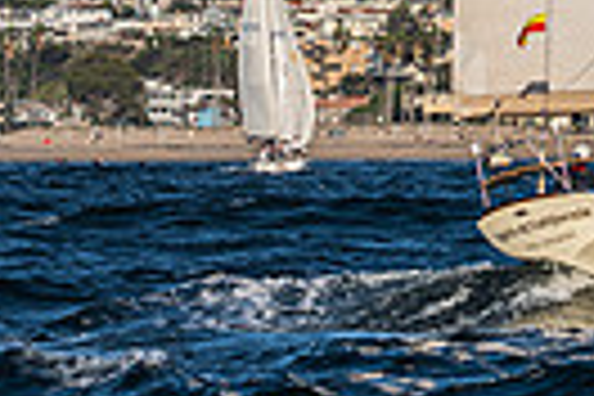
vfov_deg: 3.1
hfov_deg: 4.6
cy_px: -439
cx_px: 976
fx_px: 7342
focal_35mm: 445
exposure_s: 1/1250
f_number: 7.1
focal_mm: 100
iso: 400
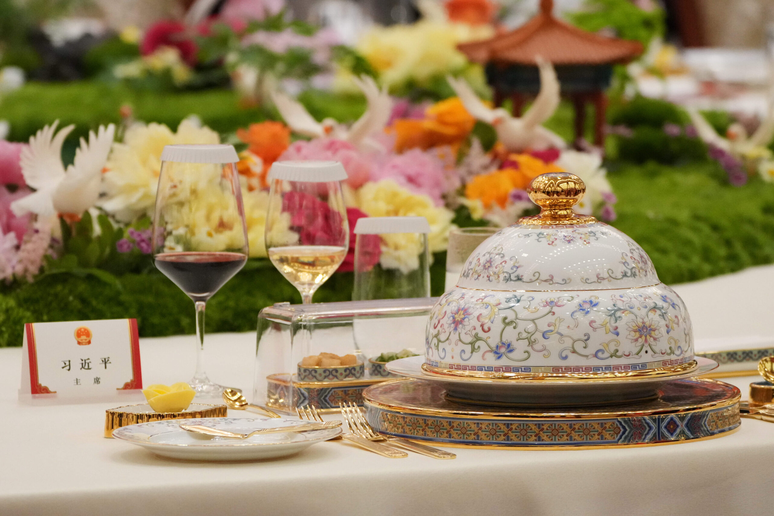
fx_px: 6385
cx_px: 387
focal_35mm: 297
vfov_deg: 4.6
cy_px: 258
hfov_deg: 6.9
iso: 5000
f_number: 5.6
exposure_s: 1/500
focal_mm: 198
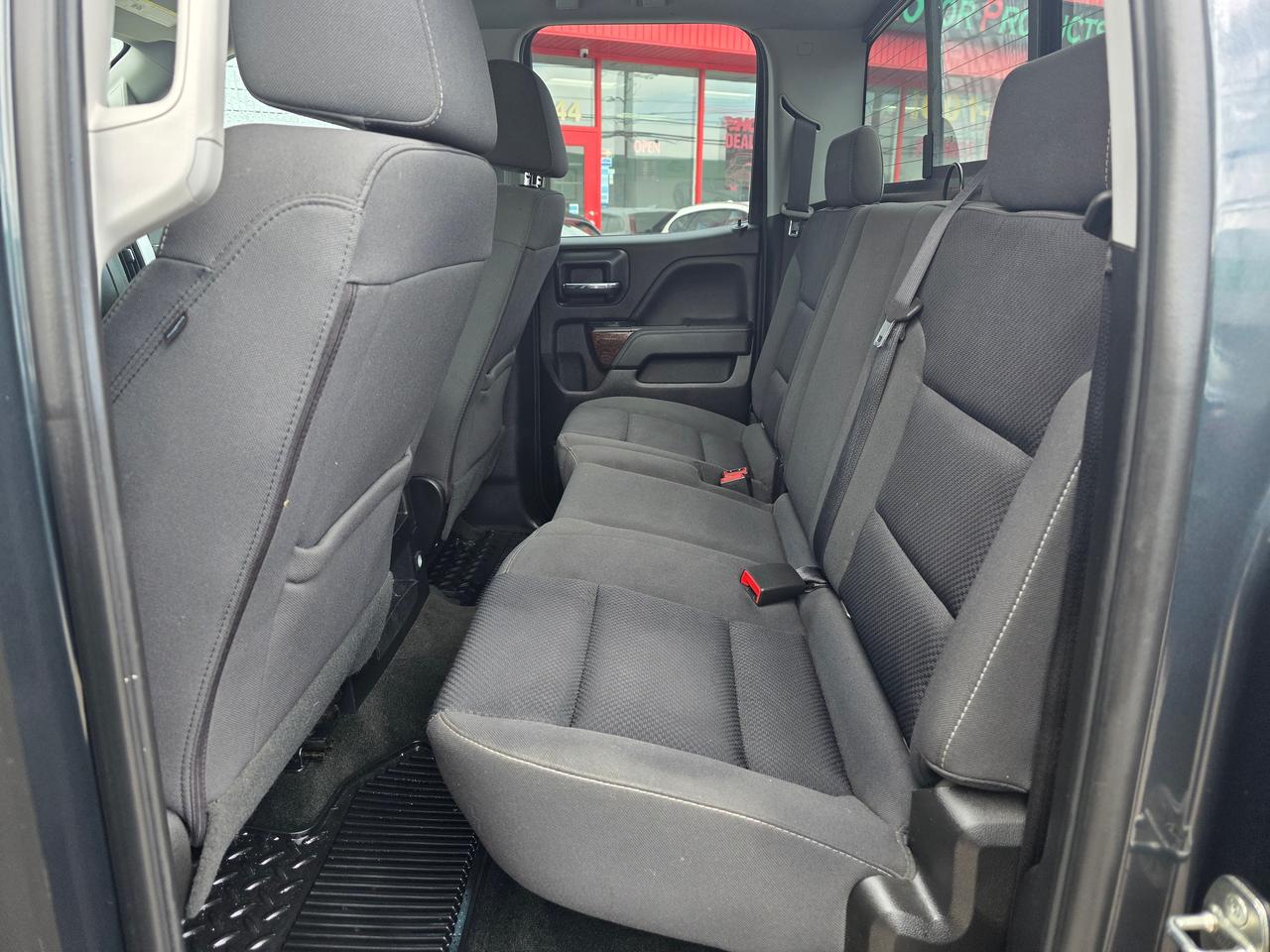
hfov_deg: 73.9
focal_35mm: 23
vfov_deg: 58.9
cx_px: 635
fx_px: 844
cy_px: 476
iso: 50
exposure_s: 1/180
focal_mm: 6.3
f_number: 1.7
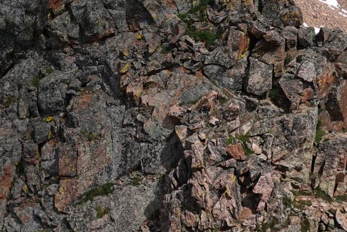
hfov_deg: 22.9
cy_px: 259
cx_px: 55
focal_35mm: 87
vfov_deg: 15.3
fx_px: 839
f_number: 4
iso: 100
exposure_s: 1/1000
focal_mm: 9
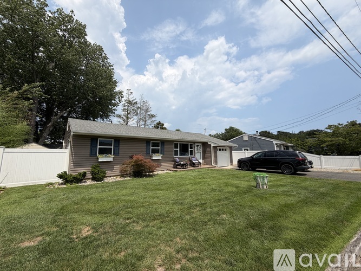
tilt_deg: +6.5
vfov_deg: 85.7
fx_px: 146
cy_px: 136
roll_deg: +0.8
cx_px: 180
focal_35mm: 14
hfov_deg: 102.1
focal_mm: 2.22
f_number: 2.2
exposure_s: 1/1145
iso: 20
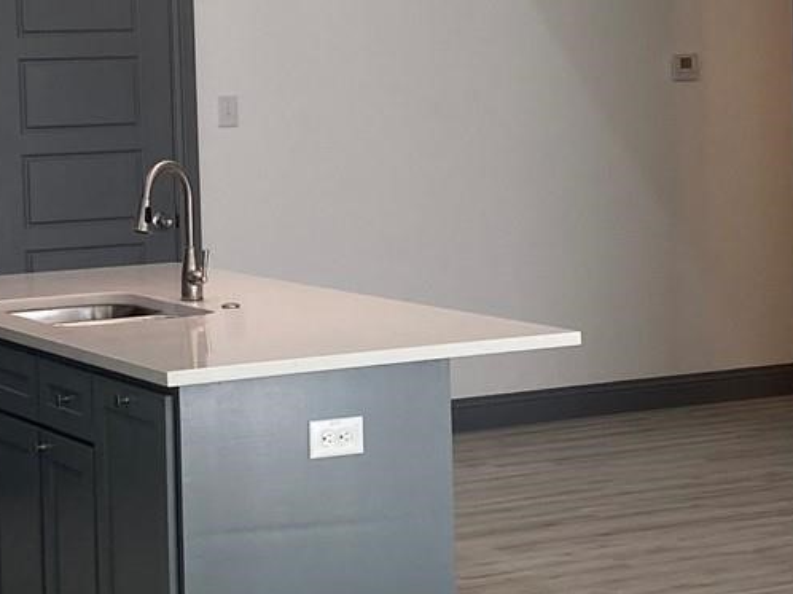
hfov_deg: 18.3
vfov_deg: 13.8
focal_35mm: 107
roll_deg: +2.3
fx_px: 2450
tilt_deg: -0.6
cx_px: 511
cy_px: 140
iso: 64
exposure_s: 1/120
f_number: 1.8
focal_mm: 4.25
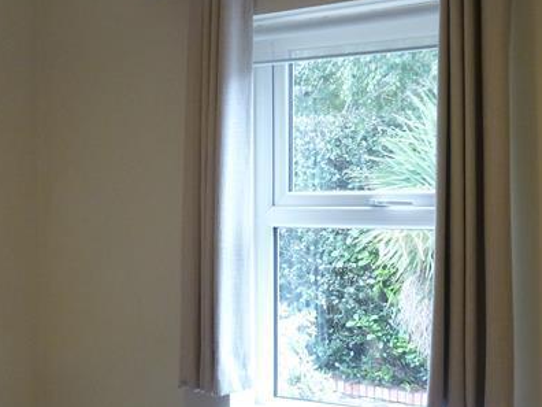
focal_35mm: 62
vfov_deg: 23.7
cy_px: 204
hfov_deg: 30.7
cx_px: 145
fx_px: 971
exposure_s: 1/60
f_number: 3.3
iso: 320
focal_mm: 4.3
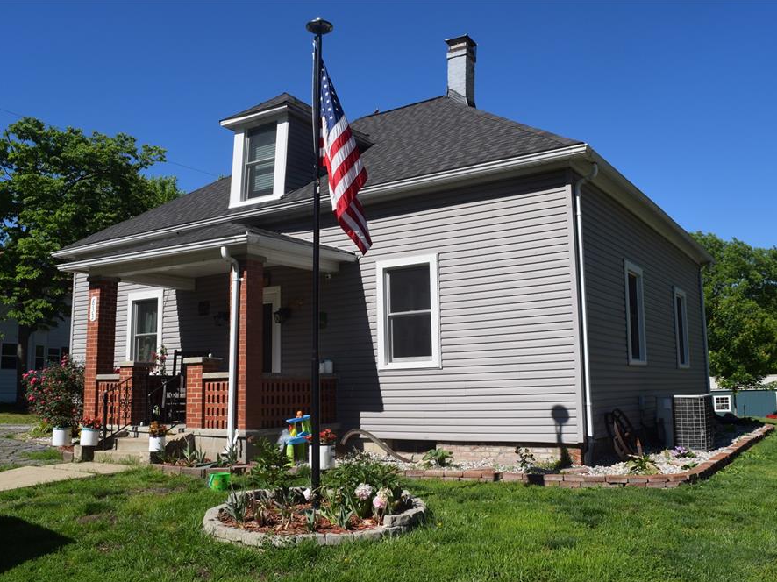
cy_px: 296
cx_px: 429
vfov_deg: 46.8
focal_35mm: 30
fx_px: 673
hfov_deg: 59.8
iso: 200
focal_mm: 18
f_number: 10
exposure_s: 1/400
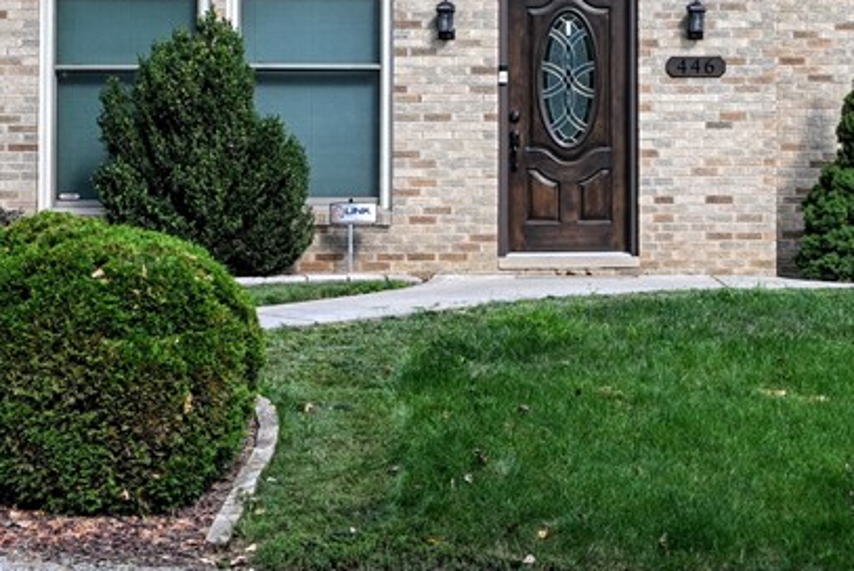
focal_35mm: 82
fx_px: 1947
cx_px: 718
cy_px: 107
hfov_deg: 24.2
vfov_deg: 16.5
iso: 125
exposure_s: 1/100
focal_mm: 20.5
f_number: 8
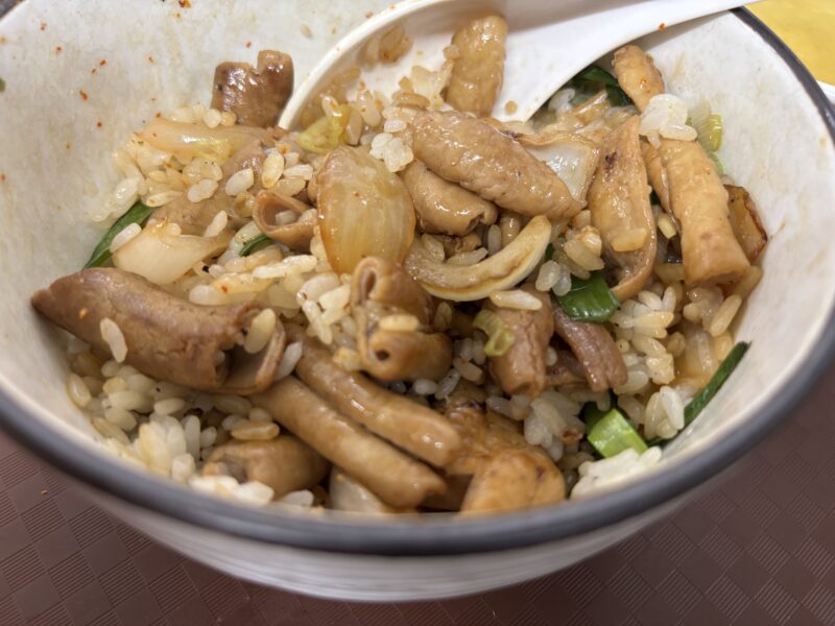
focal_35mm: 26
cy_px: 313
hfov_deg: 67.3
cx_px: 418
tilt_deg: -55.3
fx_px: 627
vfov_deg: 53.1
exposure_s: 1/50
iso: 160
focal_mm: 5.96
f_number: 1.6
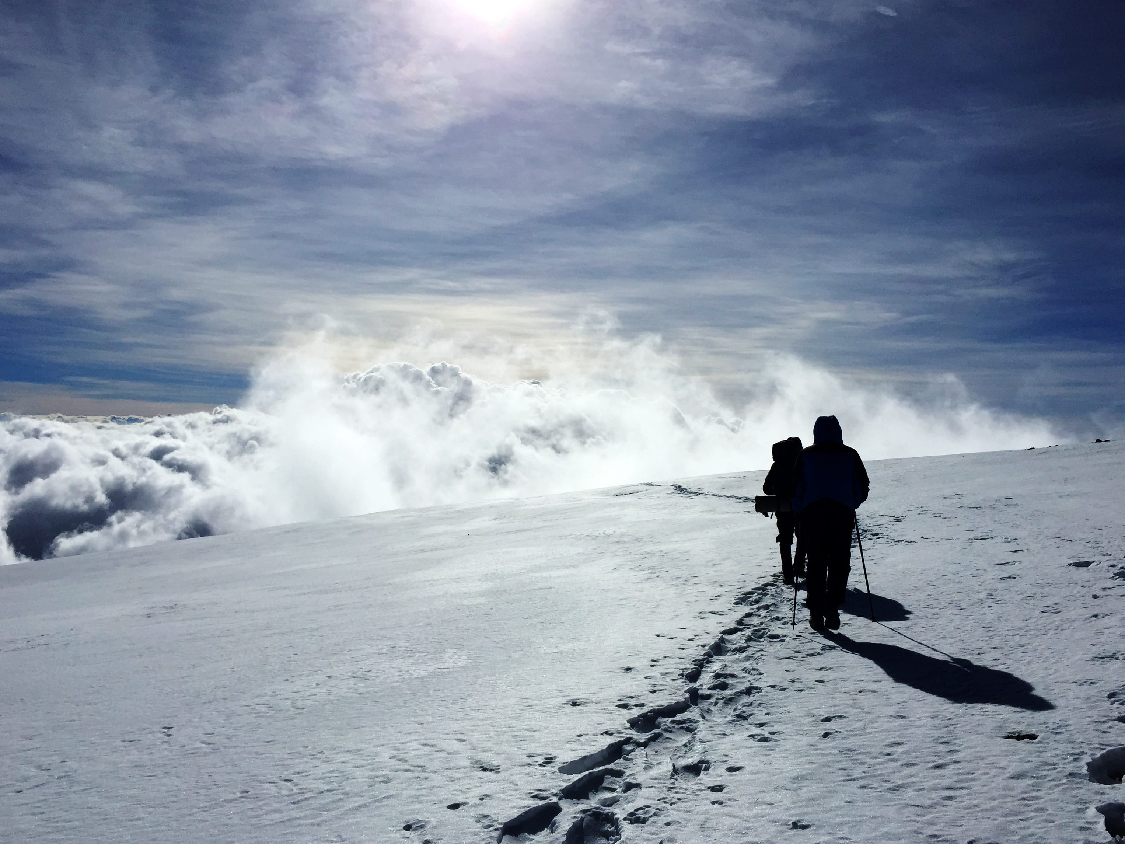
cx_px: 565
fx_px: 1008
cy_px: 447
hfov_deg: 58.3
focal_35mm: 31
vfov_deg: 45.4
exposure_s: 1/20000
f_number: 2.2
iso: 32
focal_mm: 4.15
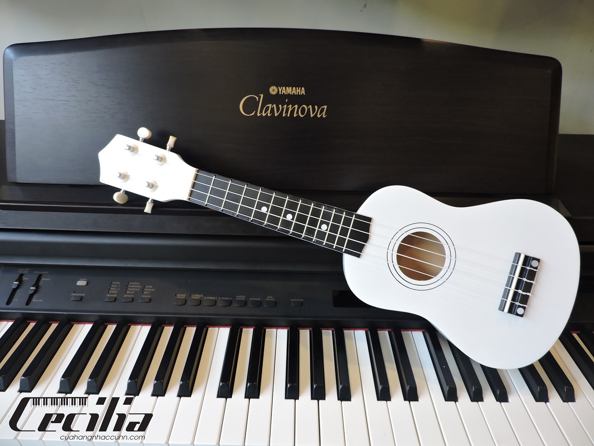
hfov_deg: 71.6
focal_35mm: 24
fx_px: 412
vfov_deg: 56.8
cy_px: 223
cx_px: 297
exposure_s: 1/30
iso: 250
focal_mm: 4.3
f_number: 3
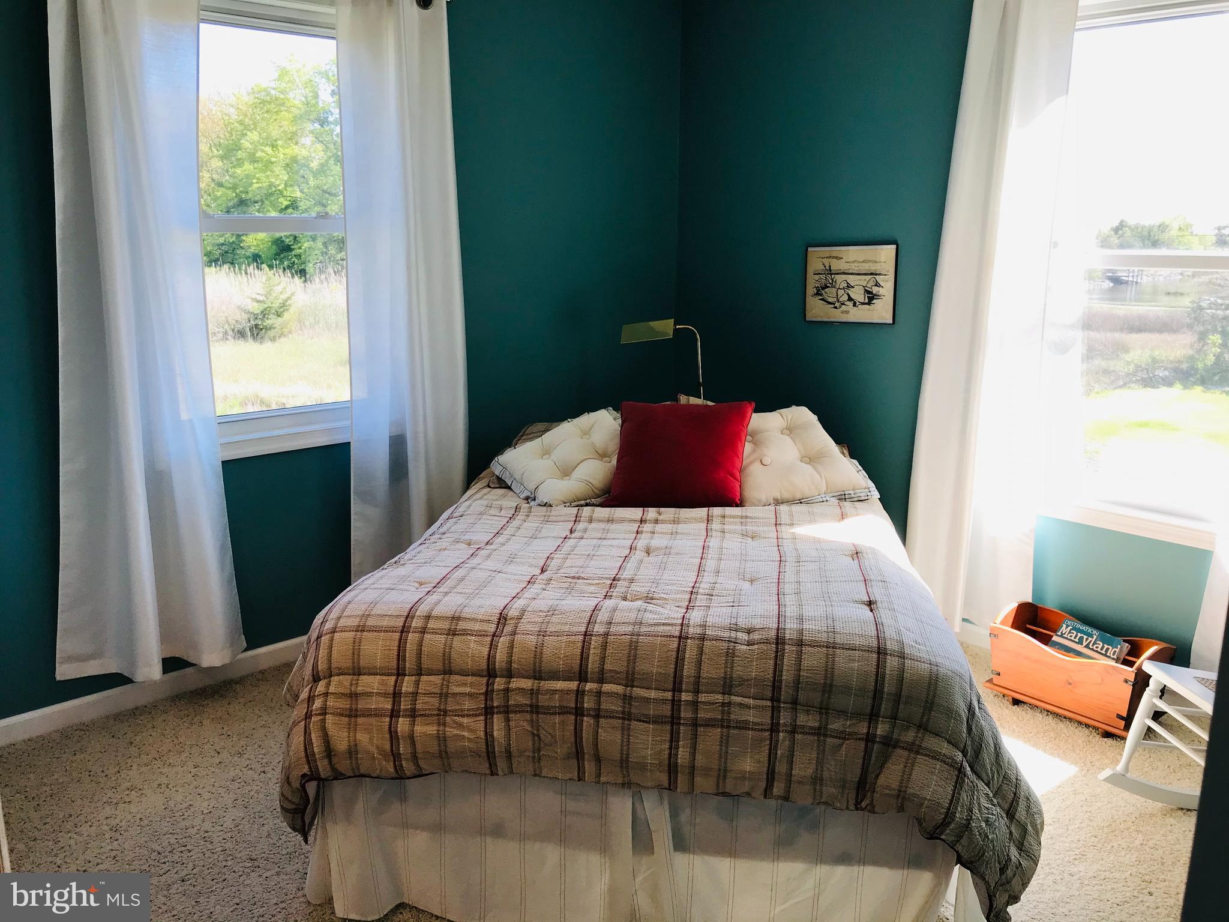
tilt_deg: -12.7
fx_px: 994
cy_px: 461
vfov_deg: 49.7
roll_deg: -0.3
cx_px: 614
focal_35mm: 28
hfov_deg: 63.4
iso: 20
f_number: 1.8
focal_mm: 3.99
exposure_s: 1/127
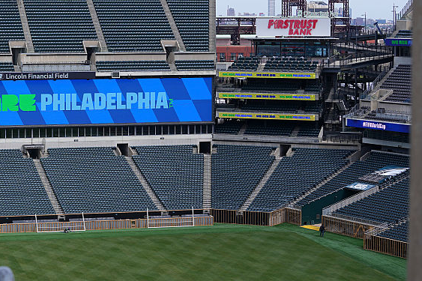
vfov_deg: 15.0
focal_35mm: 91
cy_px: 99
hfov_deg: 21.9
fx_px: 1066
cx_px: 45
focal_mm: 50
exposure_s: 1/1000
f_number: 4.5
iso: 125
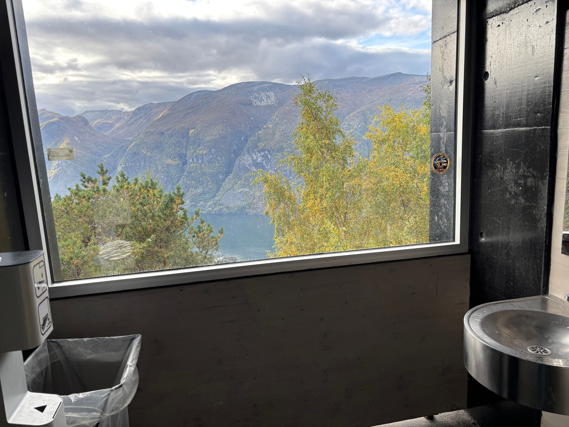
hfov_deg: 67.3
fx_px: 427
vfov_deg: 53.1
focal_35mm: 26
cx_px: 284
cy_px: 214
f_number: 1.6
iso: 50
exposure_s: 1/351
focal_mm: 6
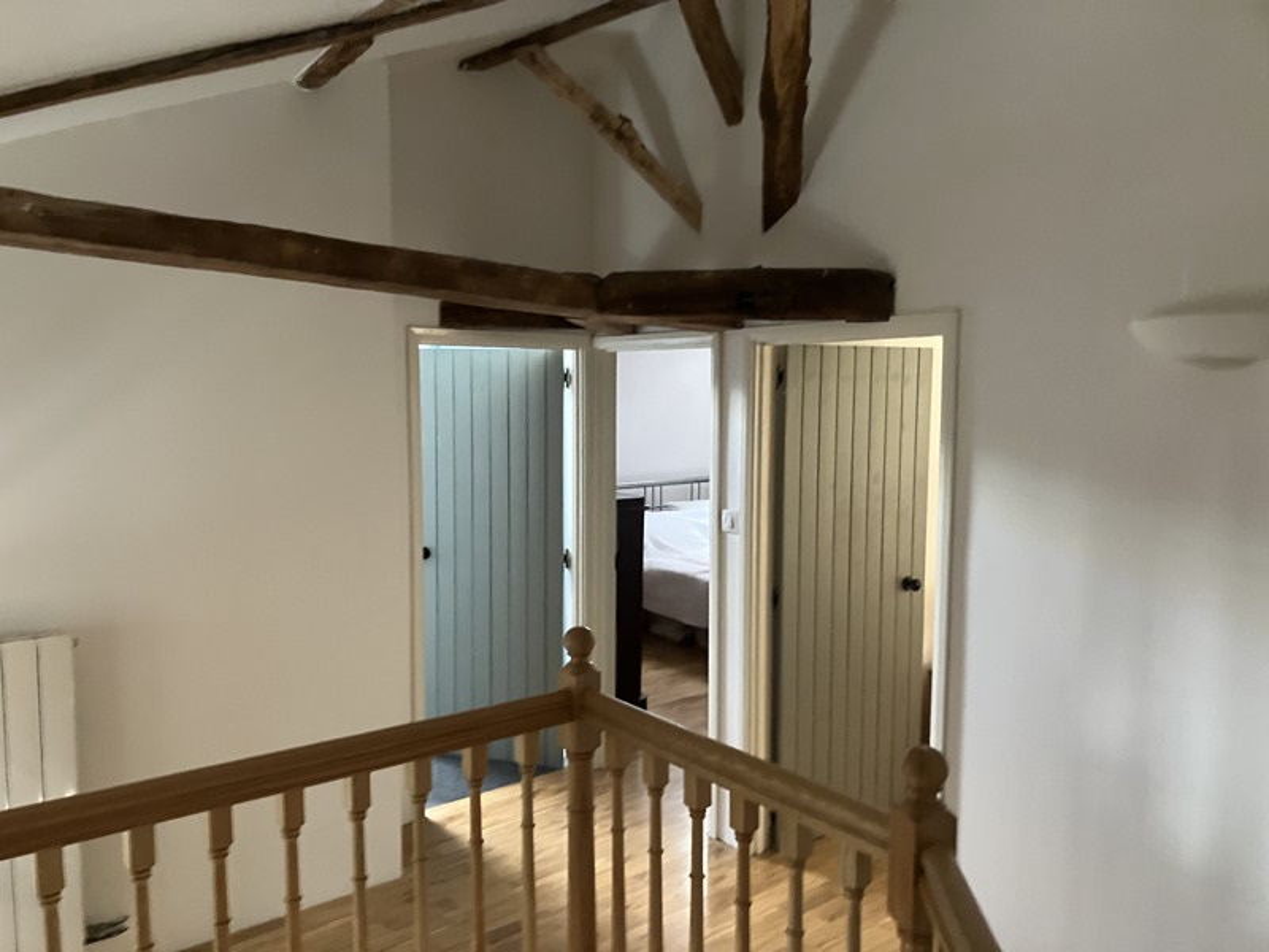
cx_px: 634
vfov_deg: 49.7
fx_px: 1026
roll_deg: +0.6
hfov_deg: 63.4
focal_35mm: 28
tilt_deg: -2.5
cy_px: 476
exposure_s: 1/40
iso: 400
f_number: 1.8
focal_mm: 3.99
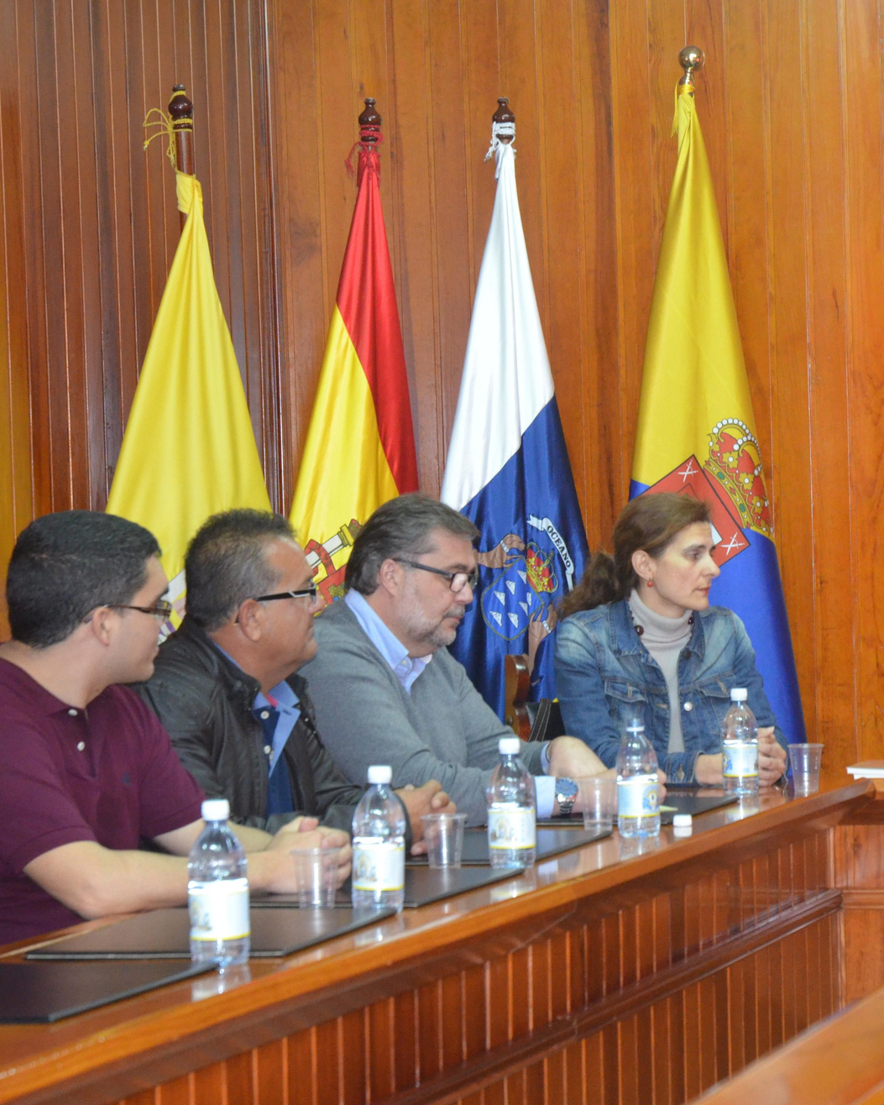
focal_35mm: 111
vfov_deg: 17.3
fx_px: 3630
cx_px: 751
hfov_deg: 13.8
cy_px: 550
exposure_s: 1/60
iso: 2500
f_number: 4.5
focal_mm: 52
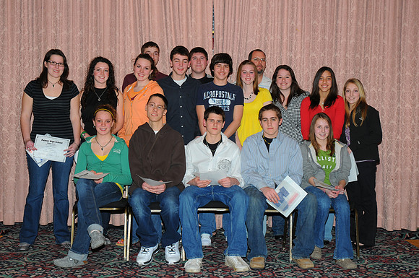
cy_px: 139
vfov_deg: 25.7
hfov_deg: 37.9
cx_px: 210
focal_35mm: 52
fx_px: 610
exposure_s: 1/60
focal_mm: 35
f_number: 6.3
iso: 200
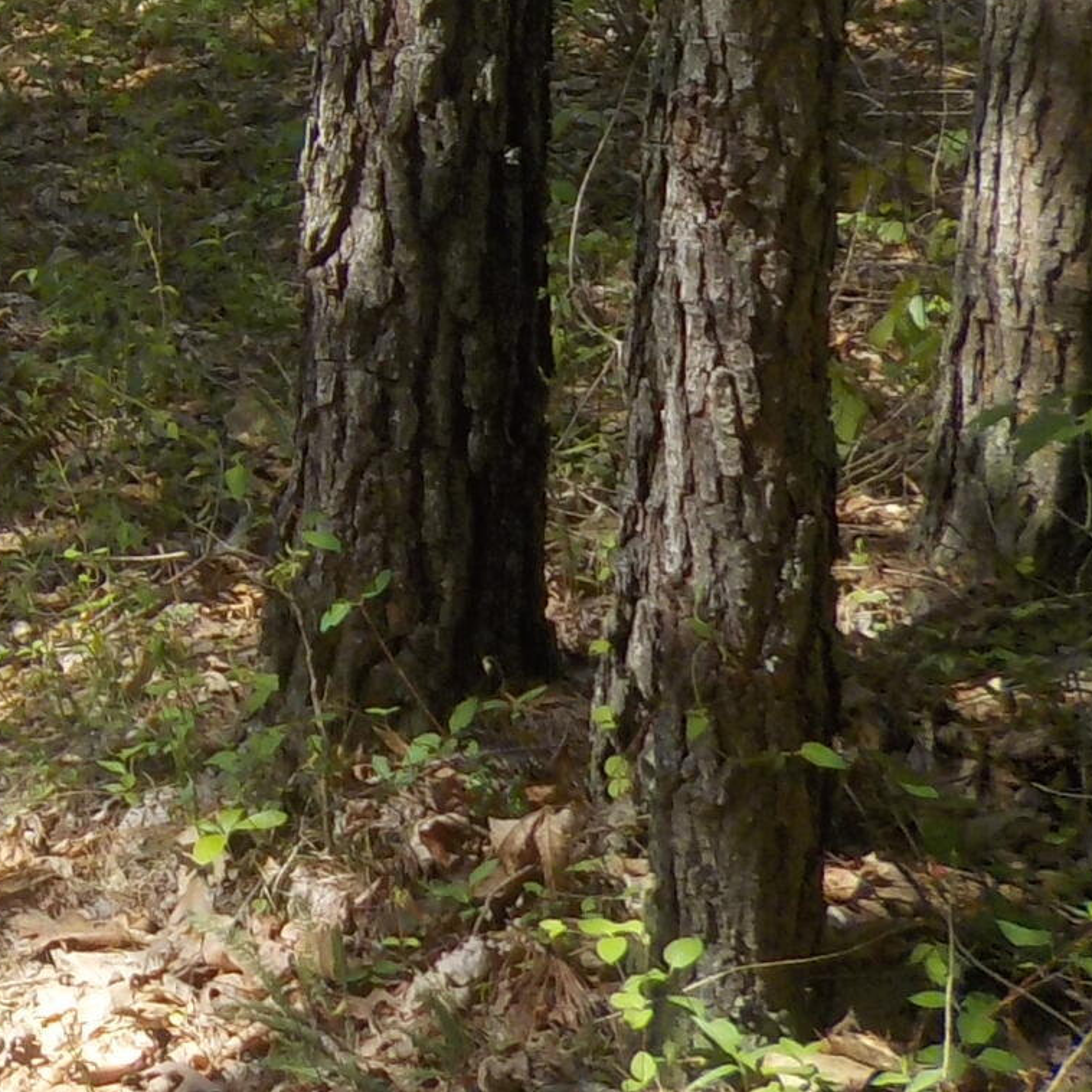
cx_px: -764
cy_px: -99
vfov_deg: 16.1
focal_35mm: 105
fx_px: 3747
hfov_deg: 14.8
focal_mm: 4.1
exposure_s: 1/320
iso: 125
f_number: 3.3
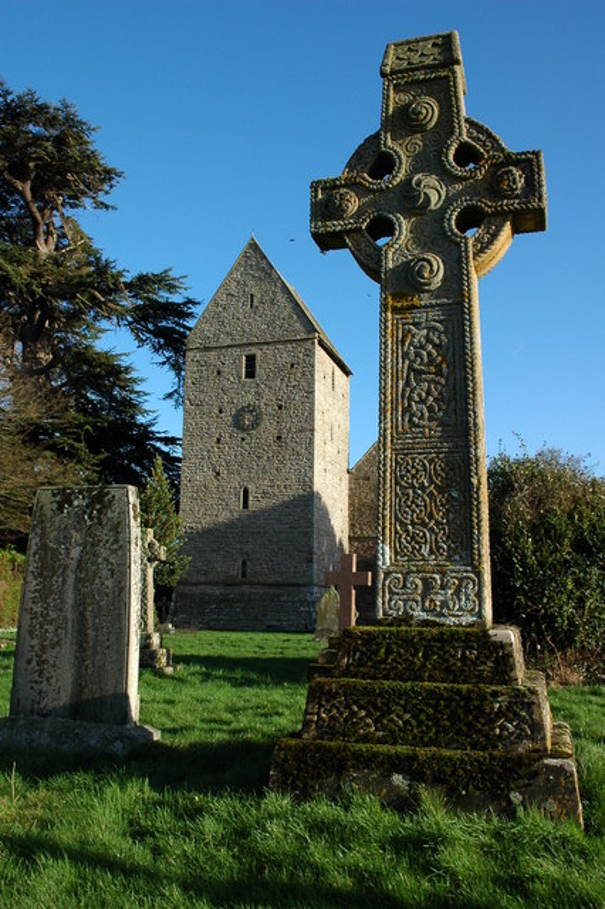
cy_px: 454
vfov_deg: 57.2
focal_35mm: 33
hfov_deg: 39.9
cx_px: 302
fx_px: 833
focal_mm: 22
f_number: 9
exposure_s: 1/160
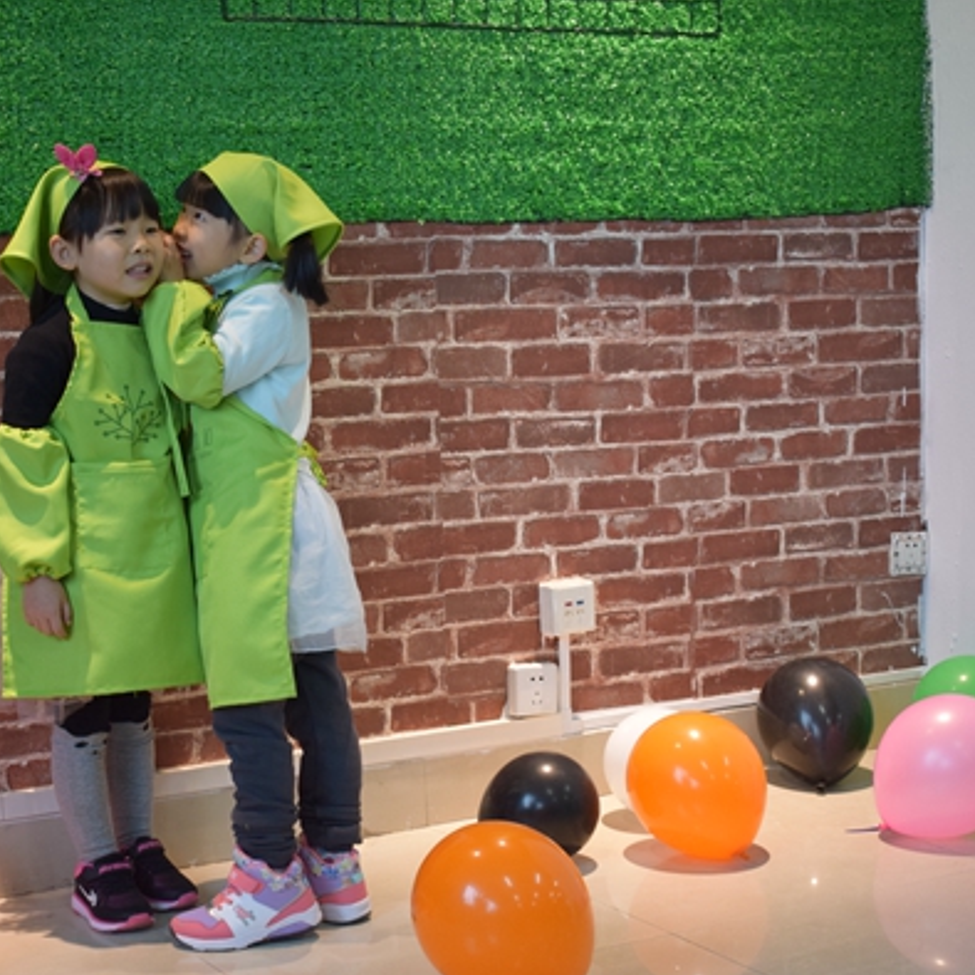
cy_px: 492
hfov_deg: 26.0
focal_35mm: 66
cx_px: 337
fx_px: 2103
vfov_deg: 26.1
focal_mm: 34
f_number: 5
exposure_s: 1/80
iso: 1250
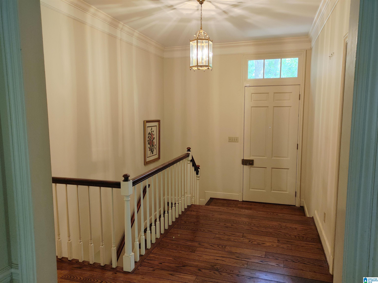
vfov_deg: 53.1
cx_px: 189
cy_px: 142
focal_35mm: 26
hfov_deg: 67.3
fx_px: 284
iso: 200
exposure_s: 1/24
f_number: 1.8
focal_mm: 5.58
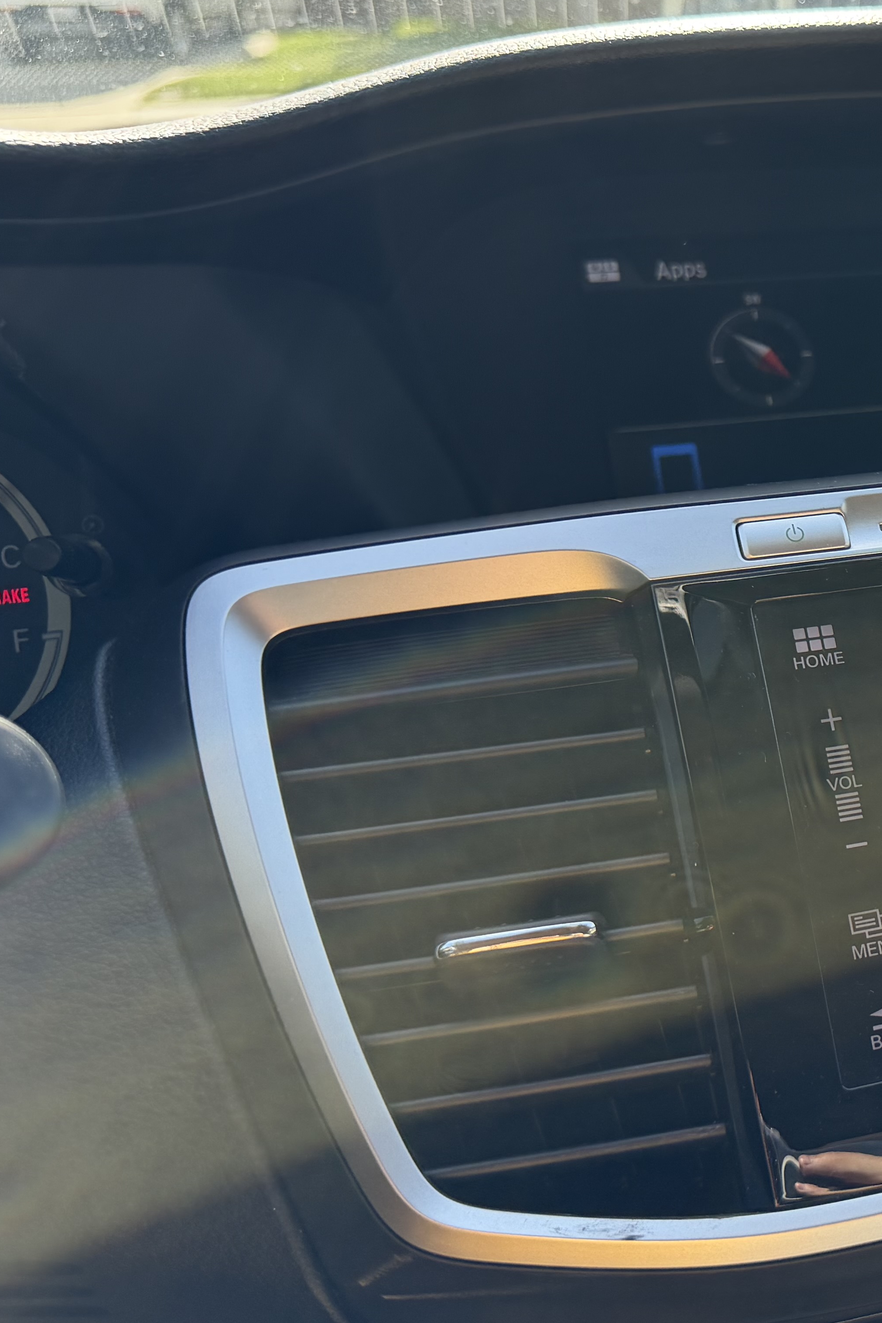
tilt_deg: -20.9
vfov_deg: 41.9
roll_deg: -0.2
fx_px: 1728
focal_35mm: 47
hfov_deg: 24.9
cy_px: 643
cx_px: 1138
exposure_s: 1/822
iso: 100
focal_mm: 6.76
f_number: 1.78
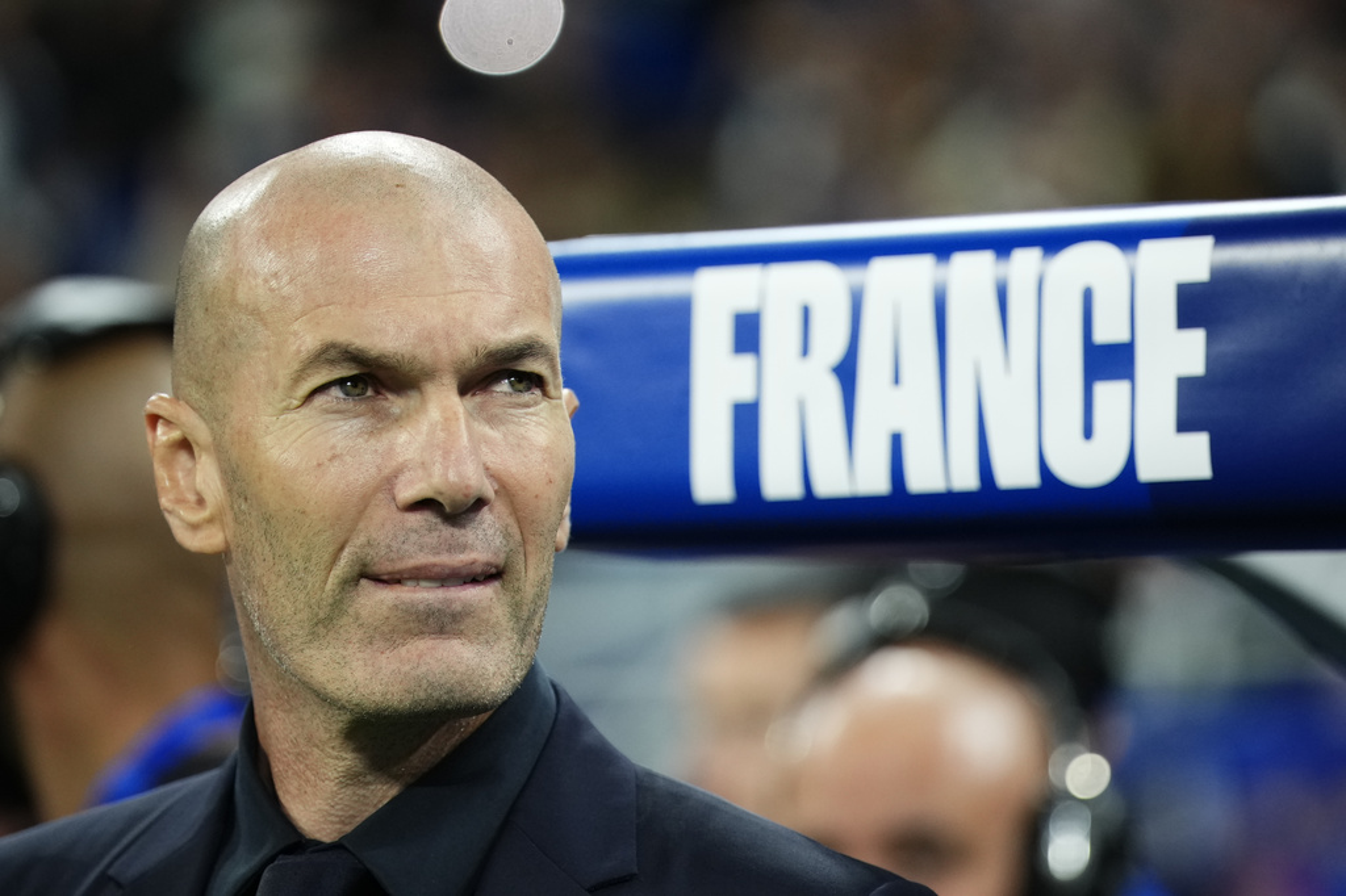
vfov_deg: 5.2
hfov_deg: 7.9
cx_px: 673
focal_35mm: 262
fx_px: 9792
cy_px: 448
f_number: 2.8
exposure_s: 1/1600
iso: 2000
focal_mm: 175
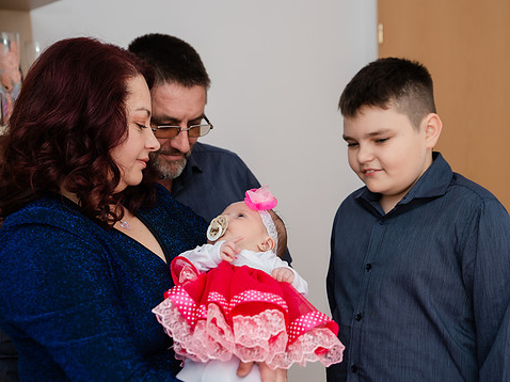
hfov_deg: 34.4
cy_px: 201
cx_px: 244
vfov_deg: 26.1
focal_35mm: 56
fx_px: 825
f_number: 3.5
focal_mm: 48
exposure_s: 1/250
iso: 400
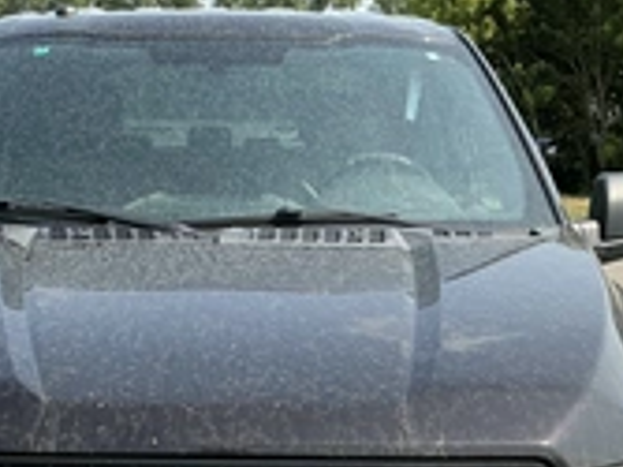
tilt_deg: -18.7
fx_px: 1205
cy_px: 542
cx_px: 172
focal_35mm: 67
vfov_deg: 20.6
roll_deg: -0.1
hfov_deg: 28.6
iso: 25
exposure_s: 1/869
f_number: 1.8
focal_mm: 3
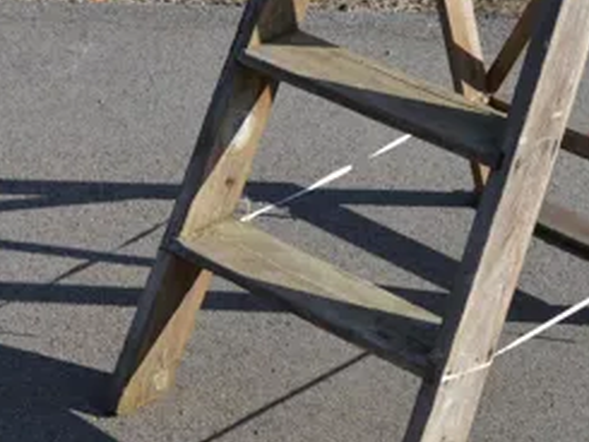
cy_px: 127
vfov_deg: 13.1
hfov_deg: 17.3
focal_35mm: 113
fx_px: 1924
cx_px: 464
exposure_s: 1/200
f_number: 7.1
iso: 100
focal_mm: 32
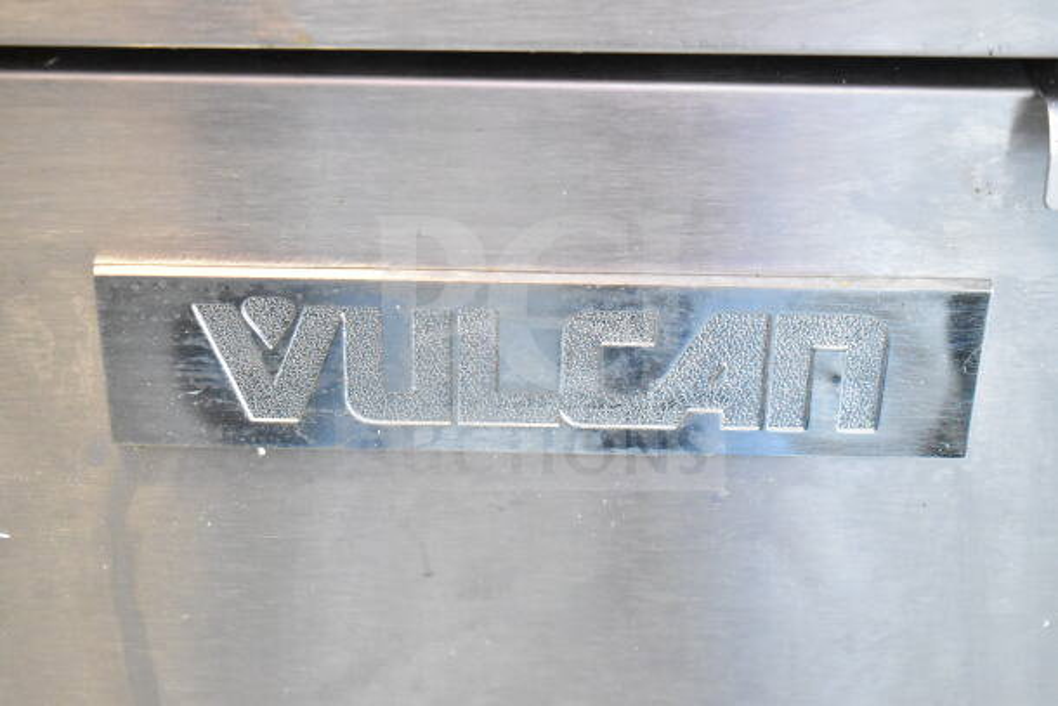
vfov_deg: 18.9
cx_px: 529
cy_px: 353
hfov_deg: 28.1
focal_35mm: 72
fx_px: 2116
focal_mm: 48
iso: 8000
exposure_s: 1/80
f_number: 5.3
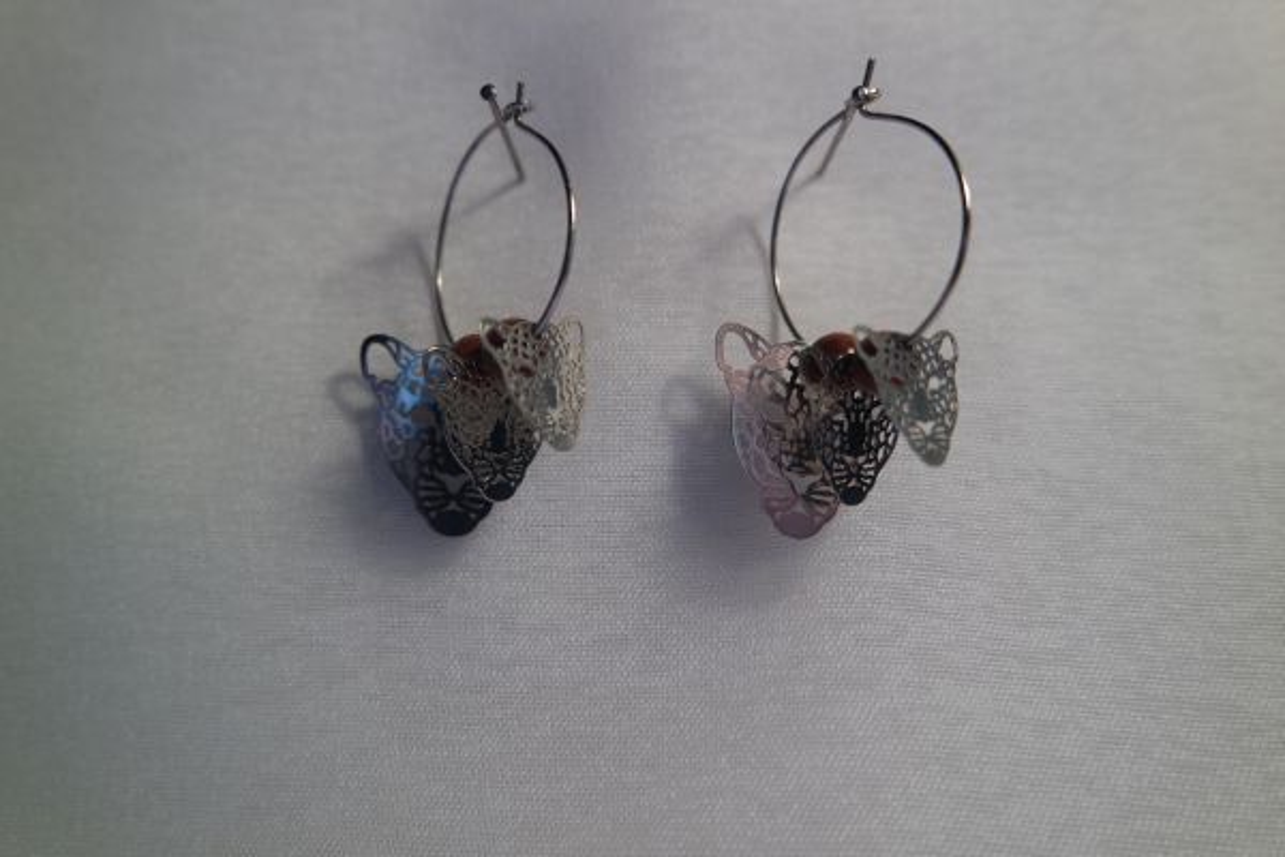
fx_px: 857
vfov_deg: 53.1
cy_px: 428
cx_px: 642
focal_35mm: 24
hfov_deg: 73.7
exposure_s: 1/80
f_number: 4
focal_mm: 16
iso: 200
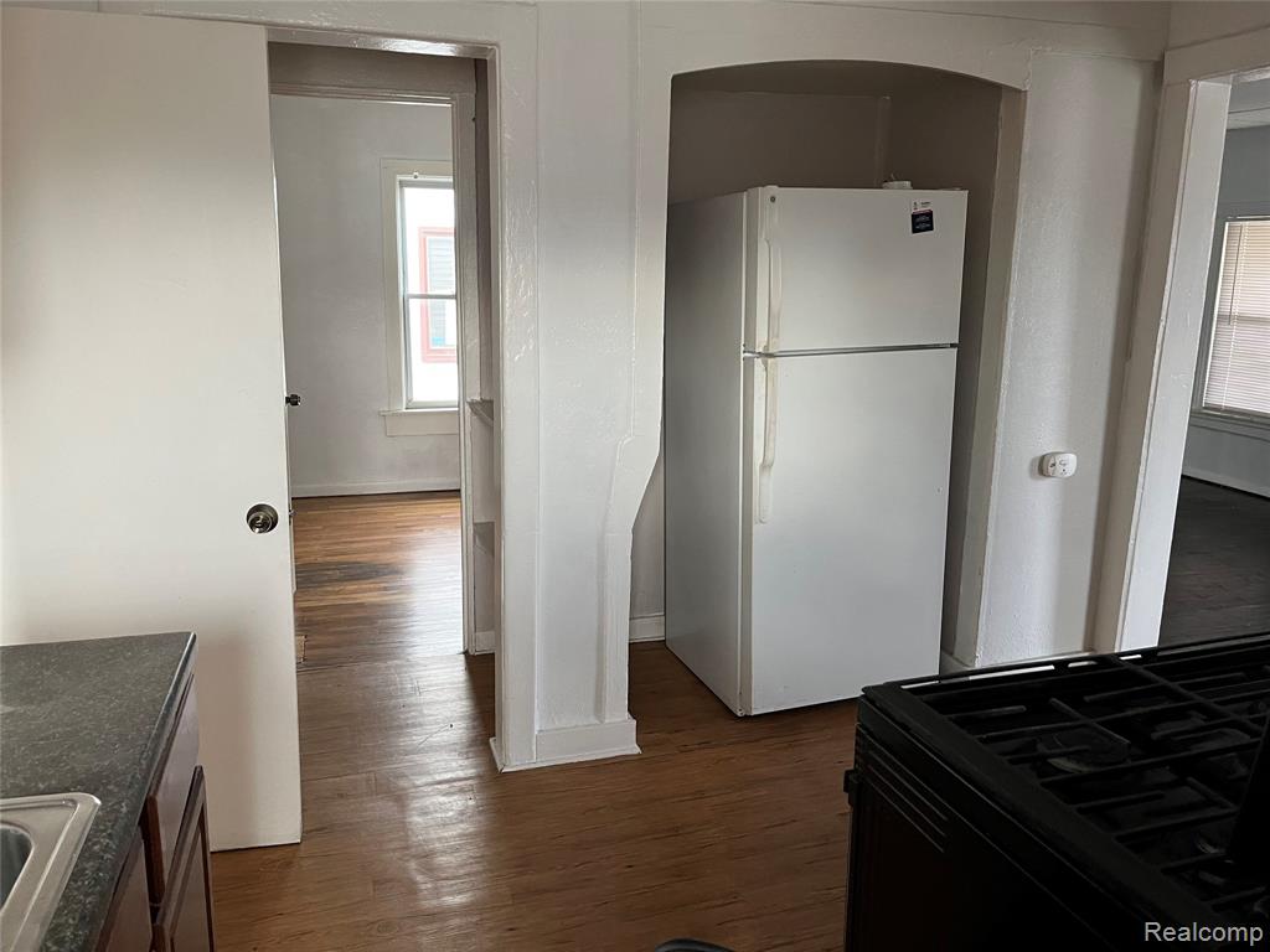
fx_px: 954
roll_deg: +0.3
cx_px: 635
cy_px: 476
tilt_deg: -9.7
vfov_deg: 53.1
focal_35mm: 26
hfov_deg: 67.3
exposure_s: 1/60
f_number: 1.6
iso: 200
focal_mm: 5.1
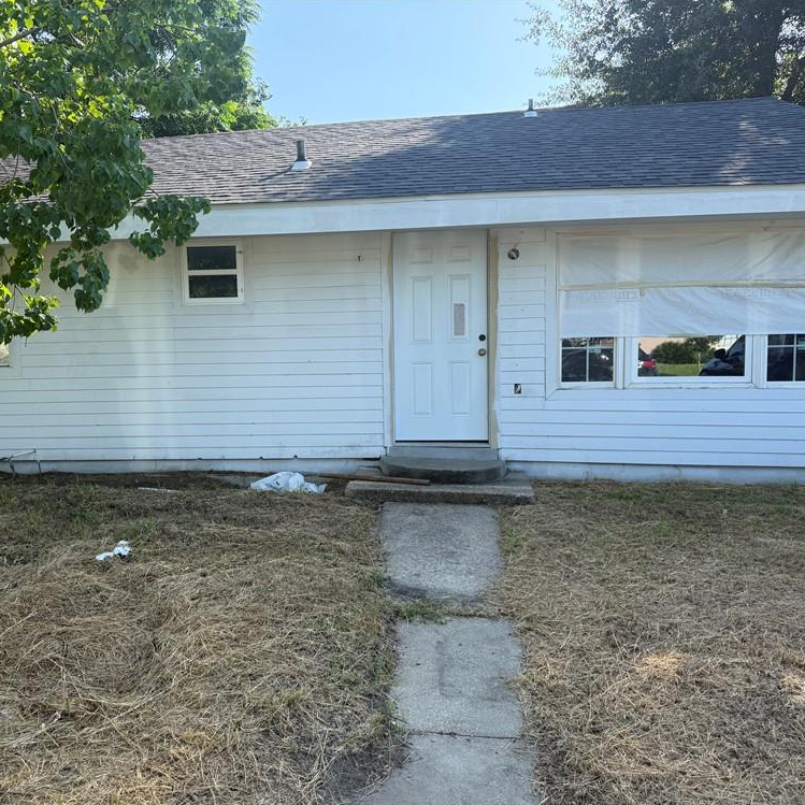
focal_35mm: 29
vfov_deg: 55.6
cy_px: 409
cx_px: 332
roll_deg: +0.7
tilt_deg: -4.5
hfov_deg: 55.3
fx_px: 763
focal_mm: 6.76
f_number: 1.78
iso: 100
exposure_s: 1/1437
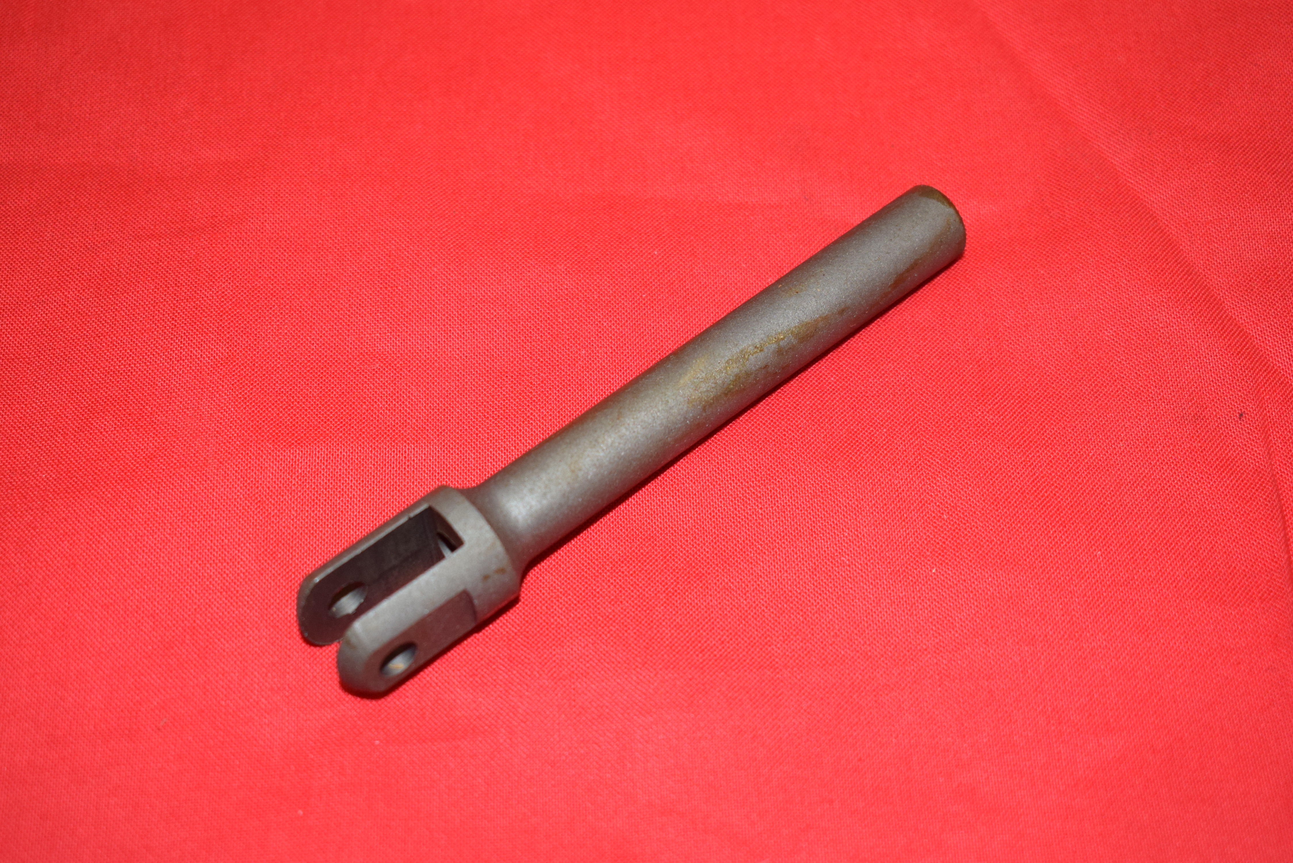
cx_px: 646
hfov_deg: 36.9
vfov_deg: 25.1
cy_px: 432
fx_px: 1940
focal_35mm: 54
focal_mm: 36
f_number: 5.6
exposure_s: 1/125
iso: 800
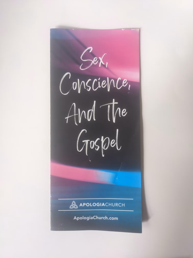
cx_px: 96
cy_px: 129
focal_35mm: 27
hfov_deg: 51.4
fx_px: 201
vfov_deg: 65.3
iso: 92
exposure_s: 1/30
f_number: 1.73
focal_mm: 4.38
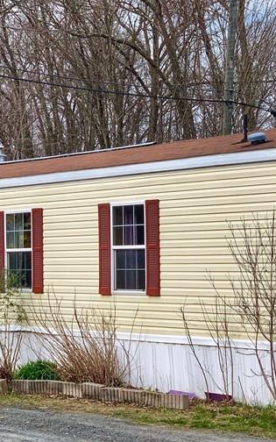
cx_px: 189
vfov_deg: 18.6
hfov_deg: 11.7
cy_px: 167
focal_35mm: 112
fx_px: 1348
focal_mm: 6
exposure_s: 1/571
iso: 16
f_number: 2.4
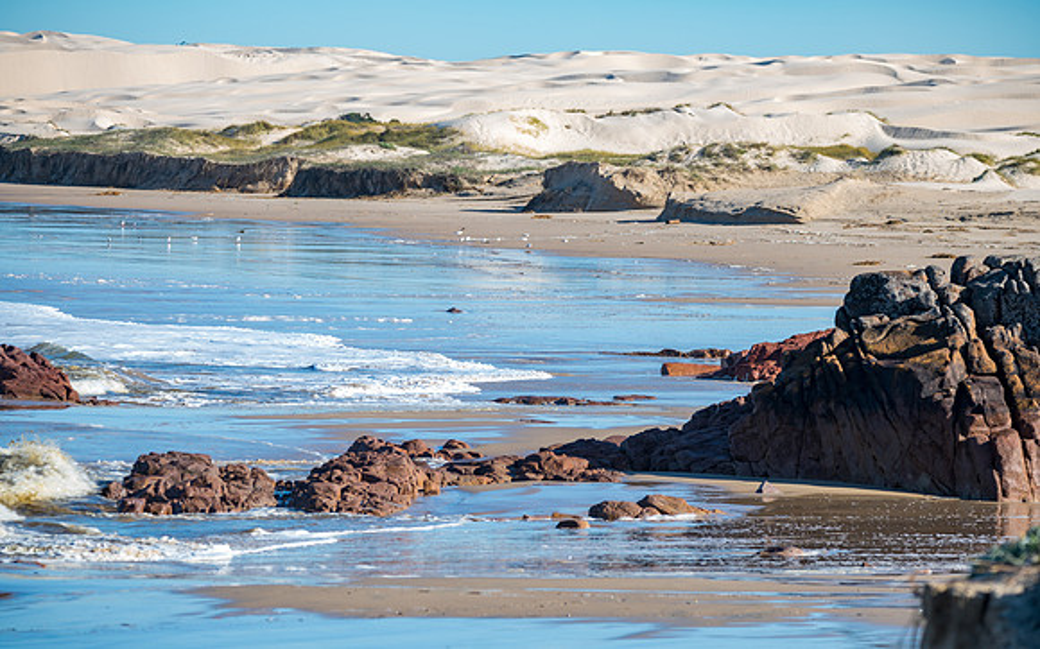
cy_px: 346
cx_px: 520
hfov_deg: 6.9
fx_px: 8668
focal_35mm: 306
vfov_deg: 4.3
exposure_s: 1/80
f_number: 8
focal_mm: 300
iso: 31
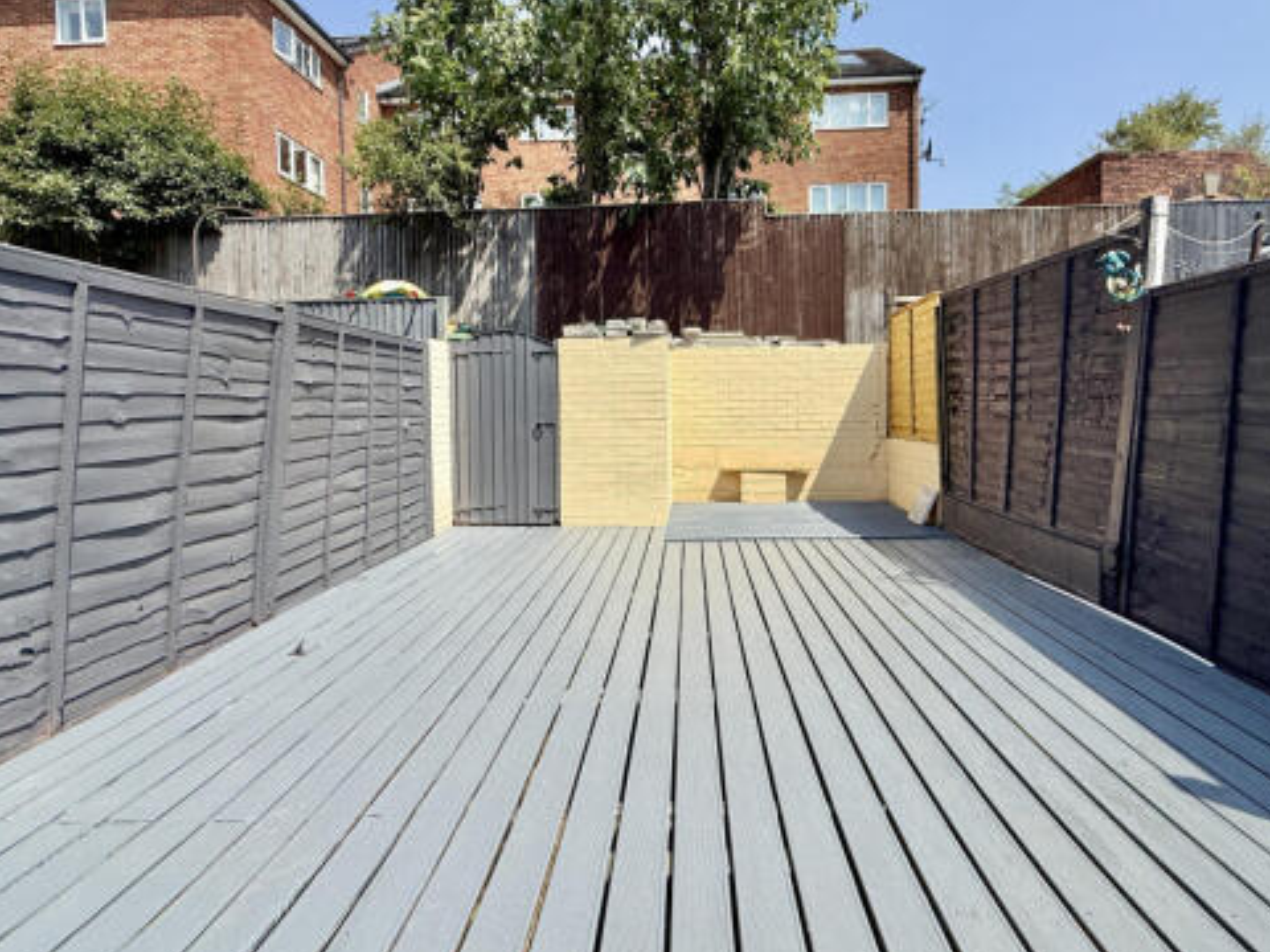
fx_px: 624
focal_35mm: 17
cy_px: 427
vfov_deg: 74.5
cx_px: 681
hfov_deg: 90.9
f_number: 2.2
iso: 50
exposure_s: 1/2092
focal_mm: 2.22
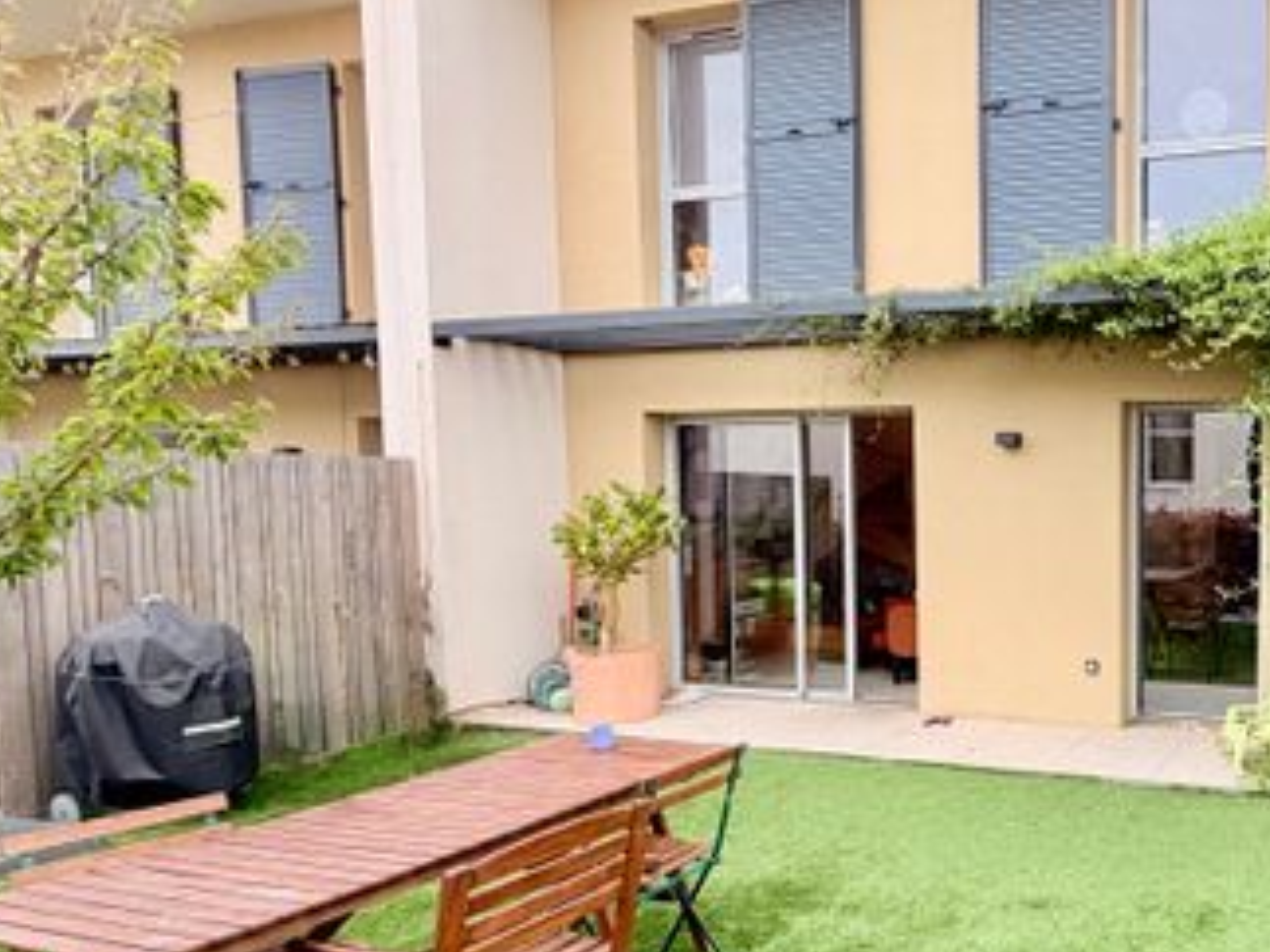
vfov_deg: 52.7
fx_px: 954
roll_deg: +0.2
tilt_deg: -3.7
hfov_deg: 57.6
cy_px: 563
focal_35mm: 26
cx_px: 1148
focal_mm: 2.22
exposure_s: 1/121
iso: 50
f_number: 2.2
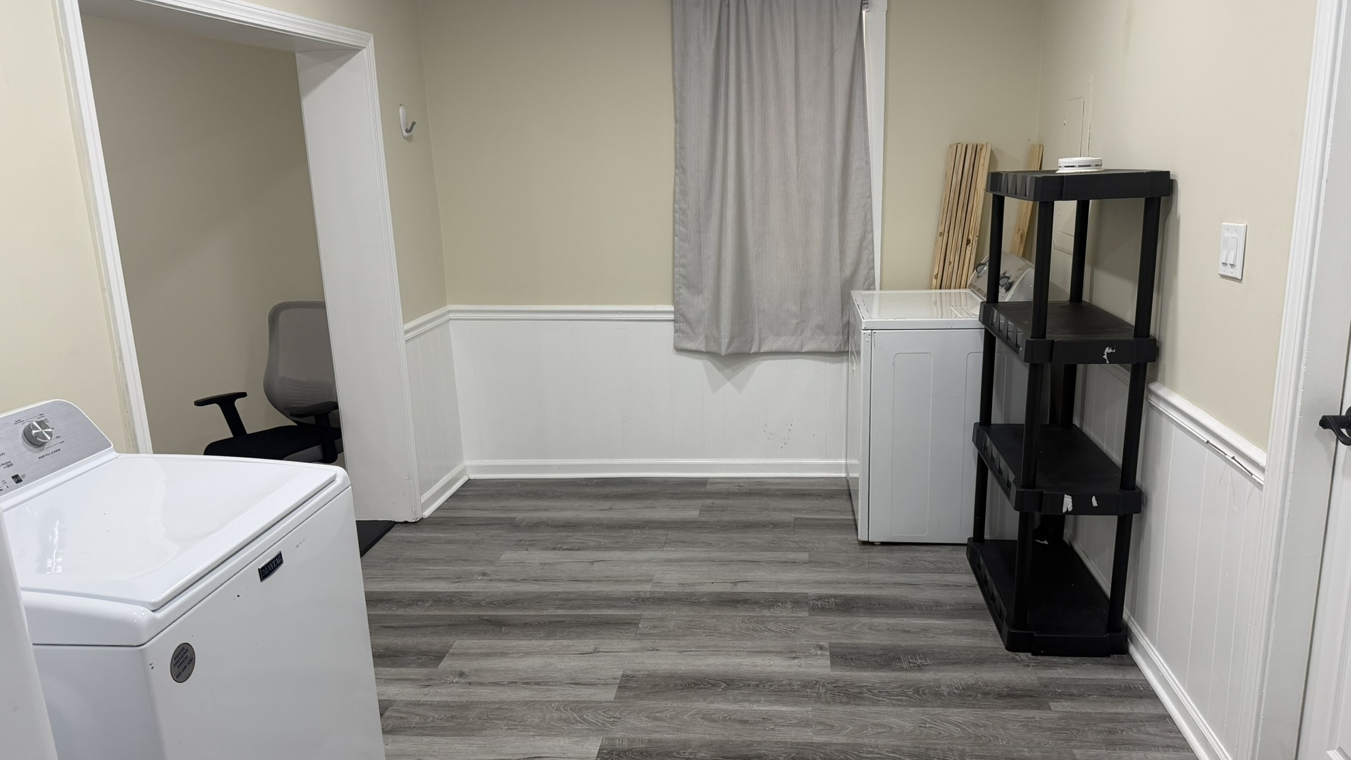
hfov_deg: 69.8
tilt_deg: -13.6
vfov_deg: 42.9
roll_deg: +2.6
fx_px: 967
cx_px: 693
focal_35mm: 27
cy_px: 390
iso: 200
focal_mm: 6.76
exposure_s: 1/120
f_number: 1.78
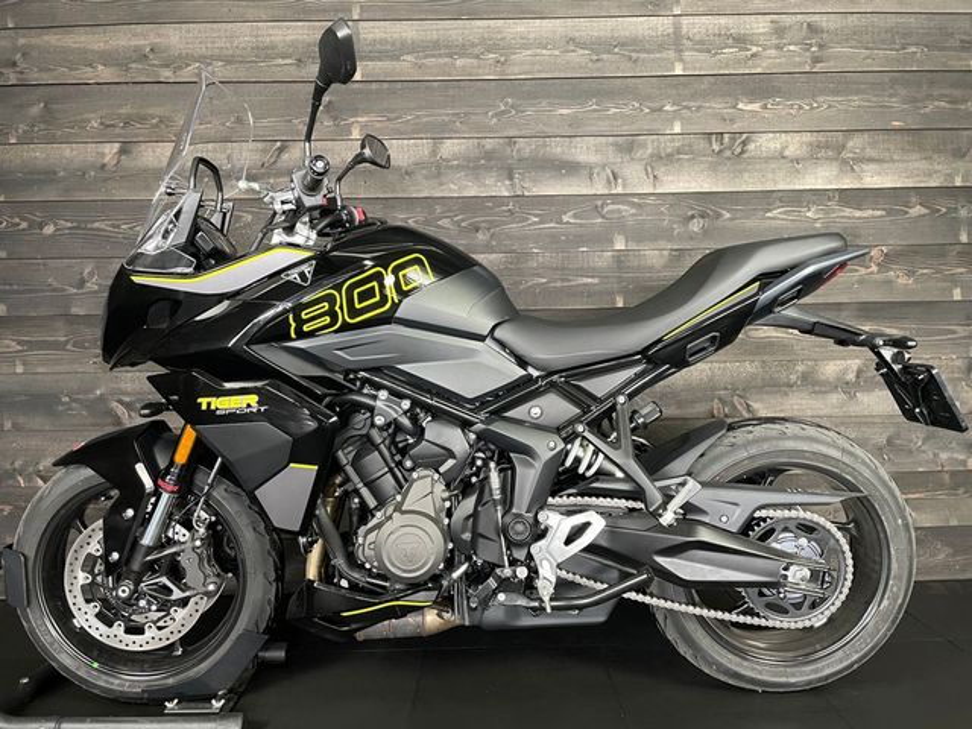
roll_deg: +1.9
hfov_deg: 67.3
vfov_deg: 53.1
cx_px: 486
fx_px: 730
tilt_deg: -1.8
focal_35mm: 26
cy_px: 364
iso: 250
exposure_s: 1/50
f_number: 1.6
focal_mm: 4.2
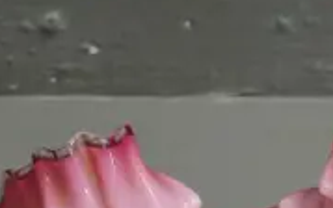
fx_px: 1979
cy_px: 648
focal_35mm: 218
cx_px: 348
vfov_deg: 5.6
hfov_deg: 9.5
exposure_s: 1/125
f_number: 5
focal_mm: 18
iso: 1600
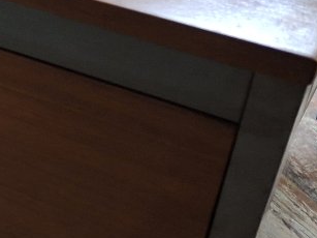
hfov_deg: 17.8
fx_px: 824
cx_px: -240
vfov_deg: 16.4
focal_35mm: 90
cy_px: 103
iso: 800
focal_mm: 5.54
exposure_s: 1/25
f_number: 1.8
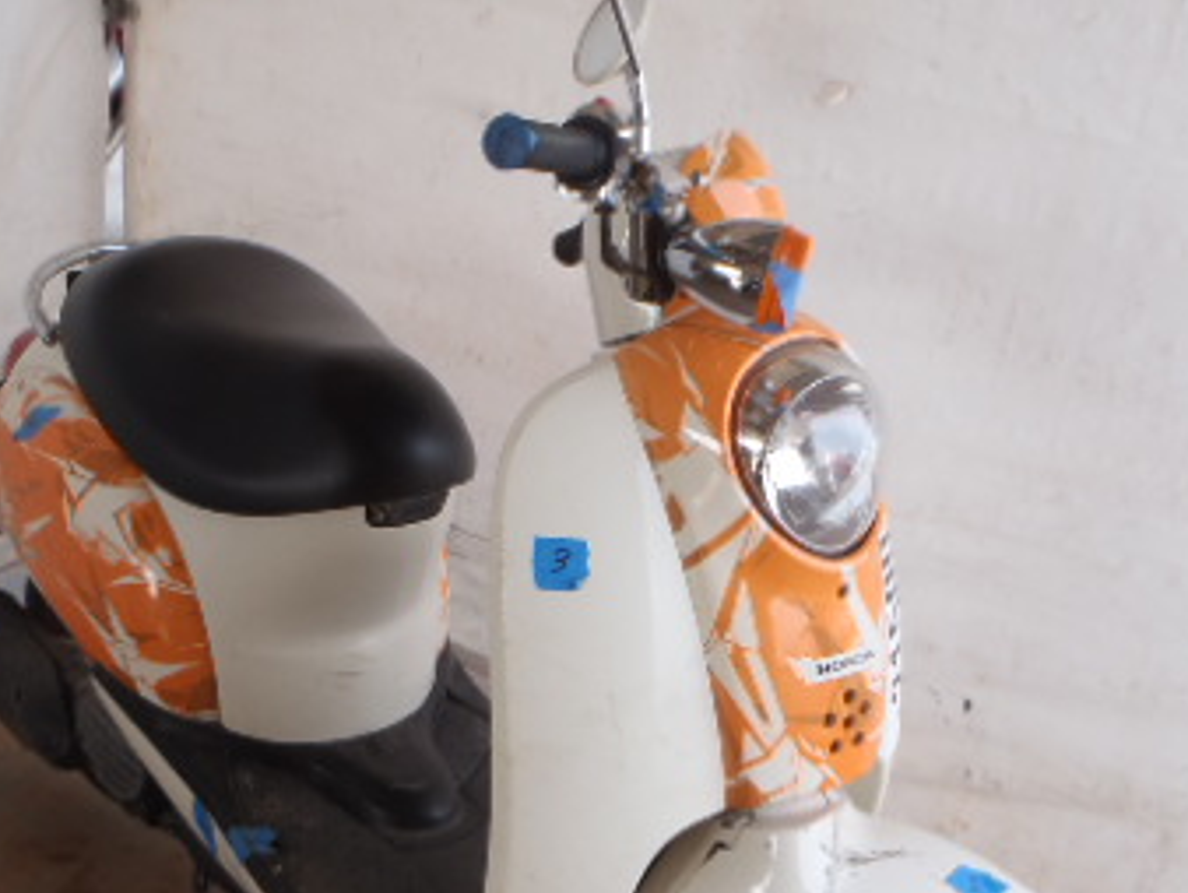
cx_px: 394
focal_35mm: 53
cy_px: 728
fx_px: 1820
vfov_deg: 27.0
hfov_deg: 35.8
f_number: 4.5
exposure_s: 1/80
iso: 80
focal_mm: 5
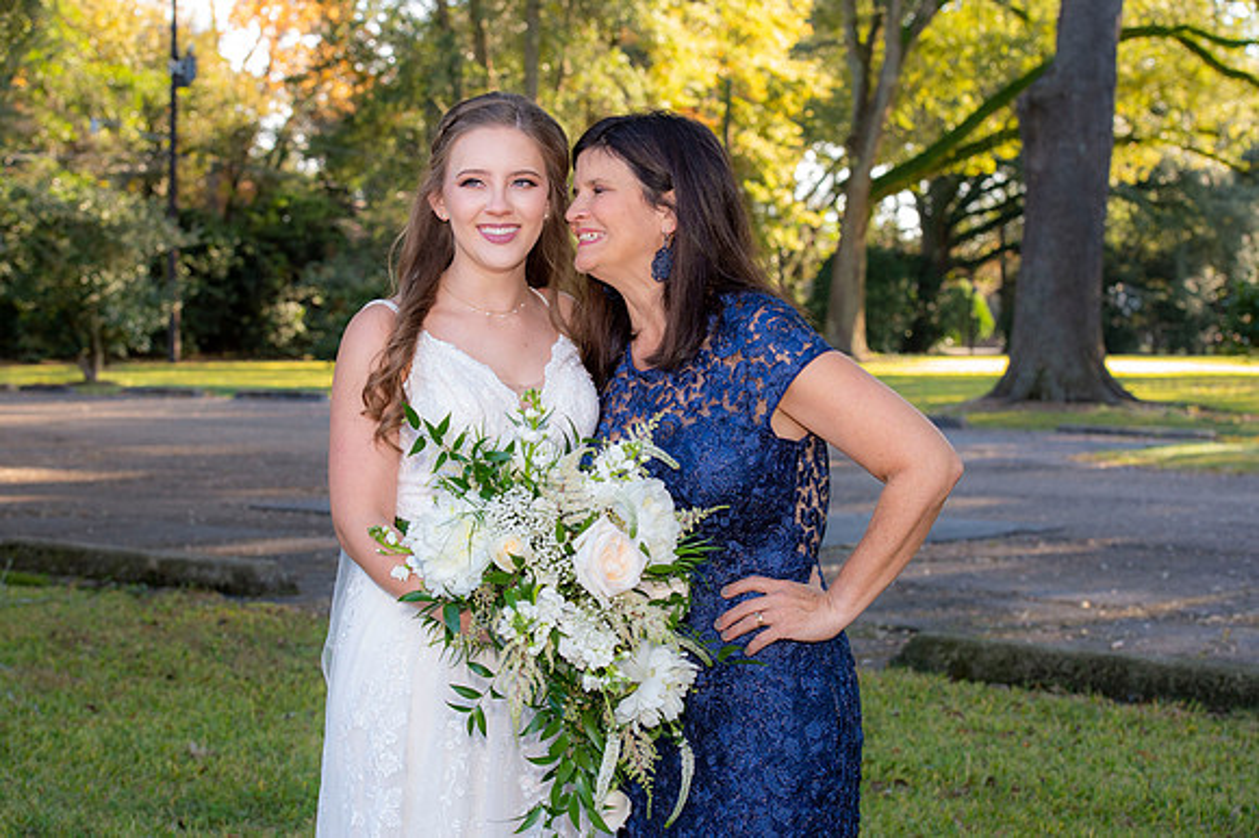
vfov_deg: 19.4
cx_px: 630
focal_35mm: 70
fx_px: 2447
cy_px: 419
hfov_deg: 28.9
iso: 1250
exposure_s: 1/320
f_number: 6.3
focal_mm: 70
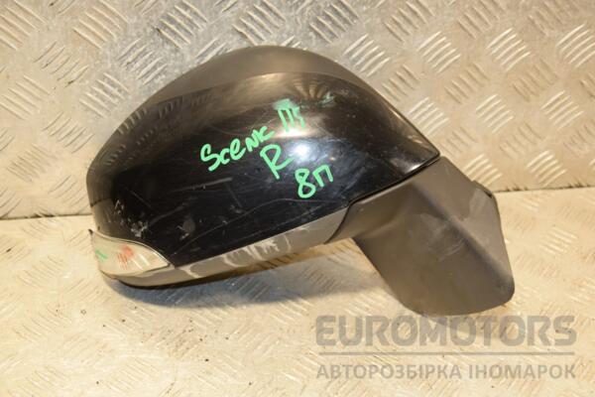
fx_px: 1041
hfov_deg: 31.9
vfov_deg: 21.6
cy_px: 198
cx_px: 298
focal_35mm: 63
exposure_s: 1/125
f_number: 4.8
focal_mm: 42
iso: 800
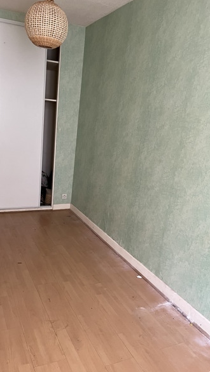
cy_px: 187
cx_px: 87
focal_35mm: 29
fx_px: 287
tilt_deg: -13.2
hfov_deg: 40.1
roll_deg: -5.7
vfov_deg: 66.1
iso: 320
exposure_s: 1/60
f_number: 1.6
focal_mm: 5.1
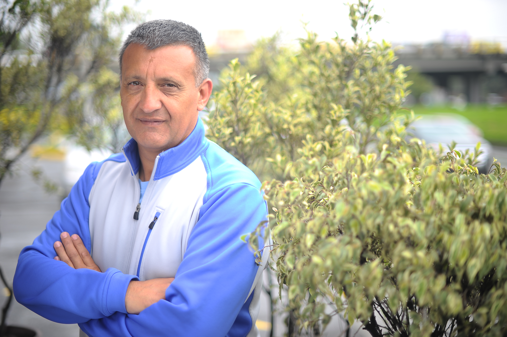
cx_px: 254
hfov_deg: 39.6
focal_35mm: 50
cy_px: 168
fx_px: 704
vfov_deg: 27.0
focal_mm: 50
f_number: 1.4
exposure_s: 1/800
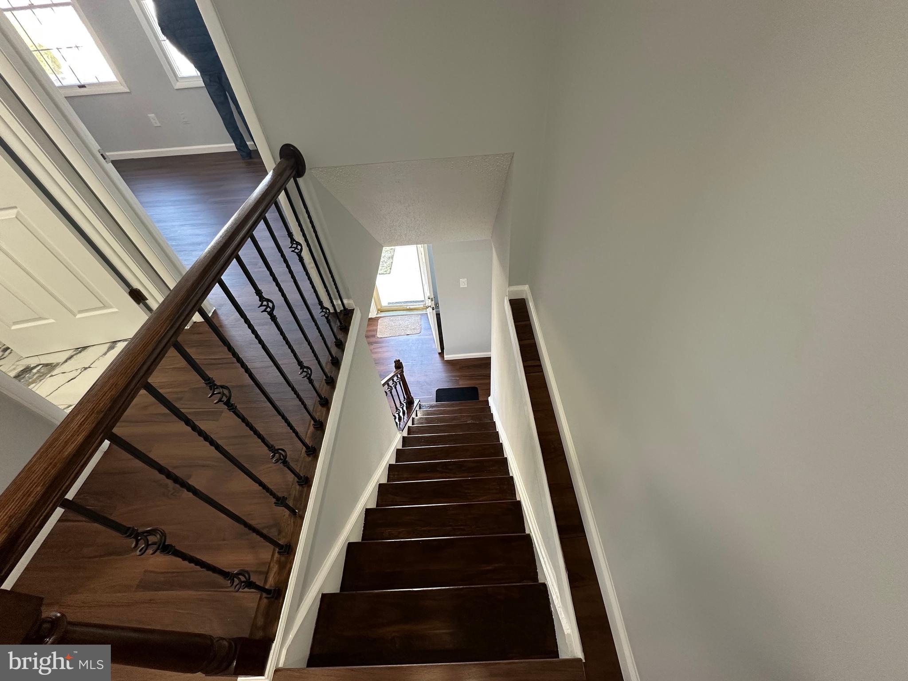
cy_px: 340
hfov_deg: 102.1
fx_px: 367
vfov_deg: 85.7
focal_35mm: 14
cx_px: 454
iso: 200
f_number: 2.2
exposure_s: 1/60
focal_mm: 2.22
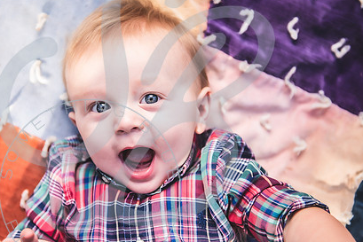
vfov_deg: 20.0
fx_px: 686
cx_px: 134
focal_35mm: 68
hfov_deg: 29.5
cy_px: 116
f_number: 2.8
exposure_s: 1/200
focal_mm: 48
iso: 100
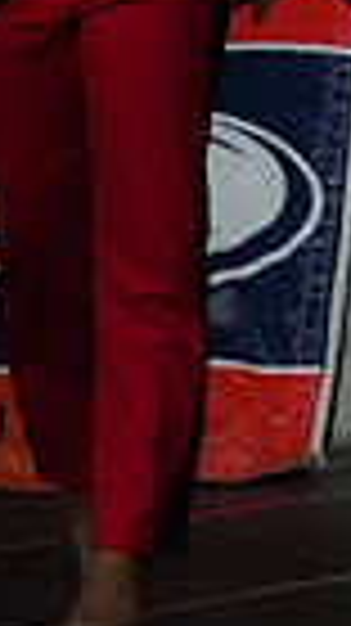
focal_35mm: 1244
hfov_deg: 1.0
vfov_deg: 1.7
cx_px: 1134
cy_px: -97
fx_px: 20621
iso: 12800
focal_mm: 285
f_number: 5.6
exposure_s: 1/1000
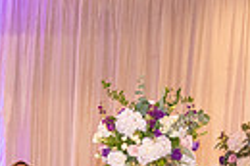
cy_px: 310
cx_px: -156
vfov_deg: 7.4
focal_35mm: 179
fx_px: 1240
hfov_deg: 11.0
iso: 1600
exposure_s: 1/160
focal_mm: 40
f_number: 3.5
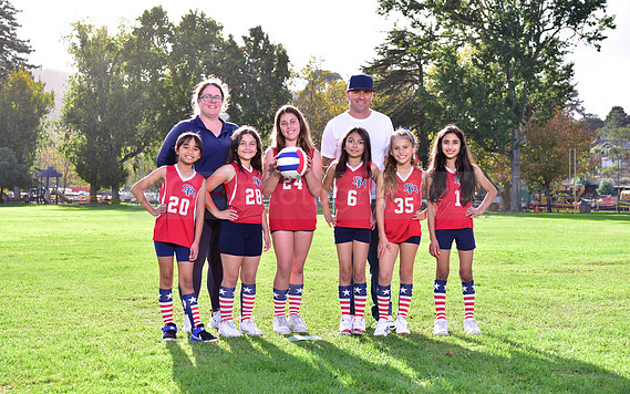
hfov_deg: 37.5
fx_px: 927
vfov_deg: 24.0
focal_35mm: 54
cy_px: 186
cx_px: 313
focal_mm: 52
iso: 125
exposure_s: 1/250
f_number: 5
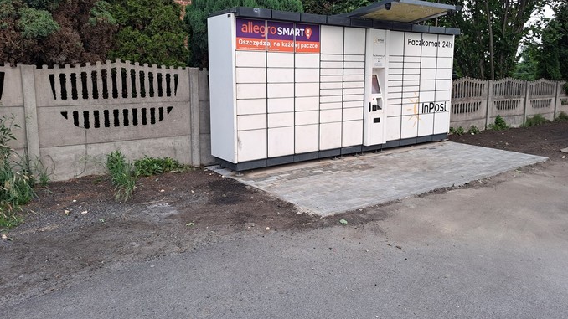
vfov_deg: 42.7
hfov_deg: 69.9
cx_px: 292
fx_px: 407
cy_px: 133
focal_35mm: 27
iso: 125
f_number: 1.8
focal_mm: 5.23
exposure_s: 1/50
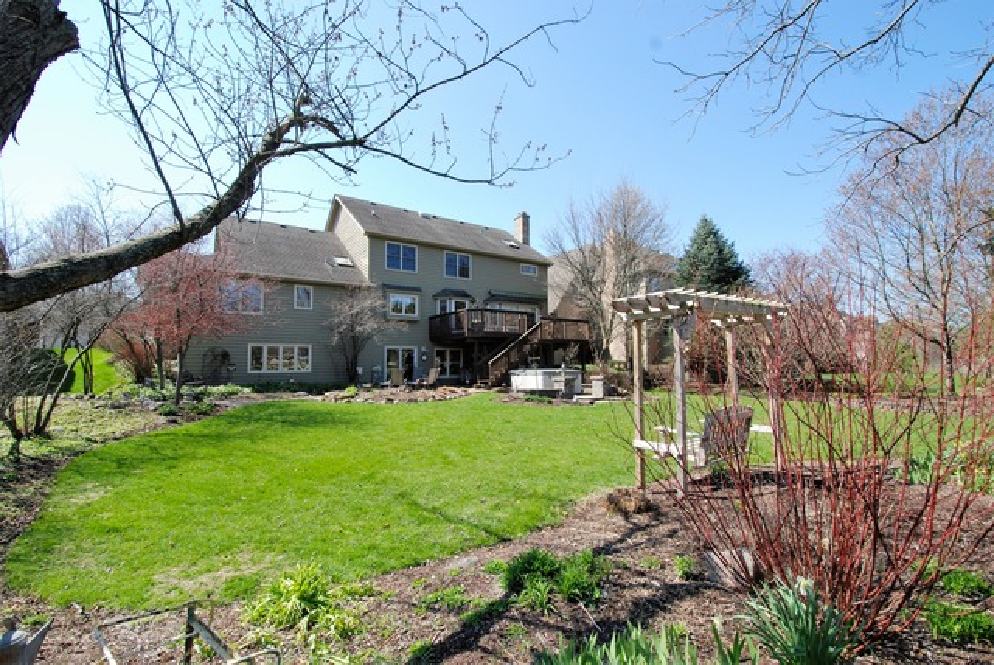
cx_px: 497
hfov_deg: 100.3
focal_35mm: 15
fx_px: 415
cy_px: 332
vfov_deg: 77.4
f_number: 9
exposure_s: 1/320
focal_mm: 10
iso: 400
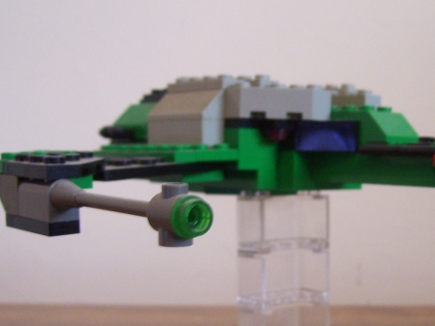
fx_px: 830
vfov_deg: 22.1
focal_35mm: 66
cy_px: 230
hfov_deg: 28.8
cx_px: 344
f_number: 2.7
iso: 160
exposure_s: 1/8
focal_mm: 6
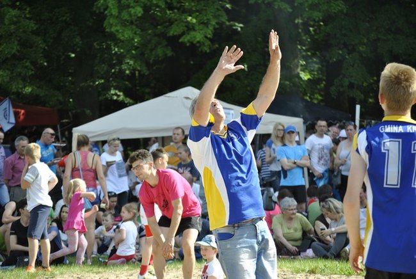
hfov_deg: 13.7
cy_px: 140
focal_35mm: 150
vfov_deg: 9.2
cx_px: 208
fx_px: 1736
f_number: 4.5
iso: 220
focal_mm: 100
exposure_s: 1/500
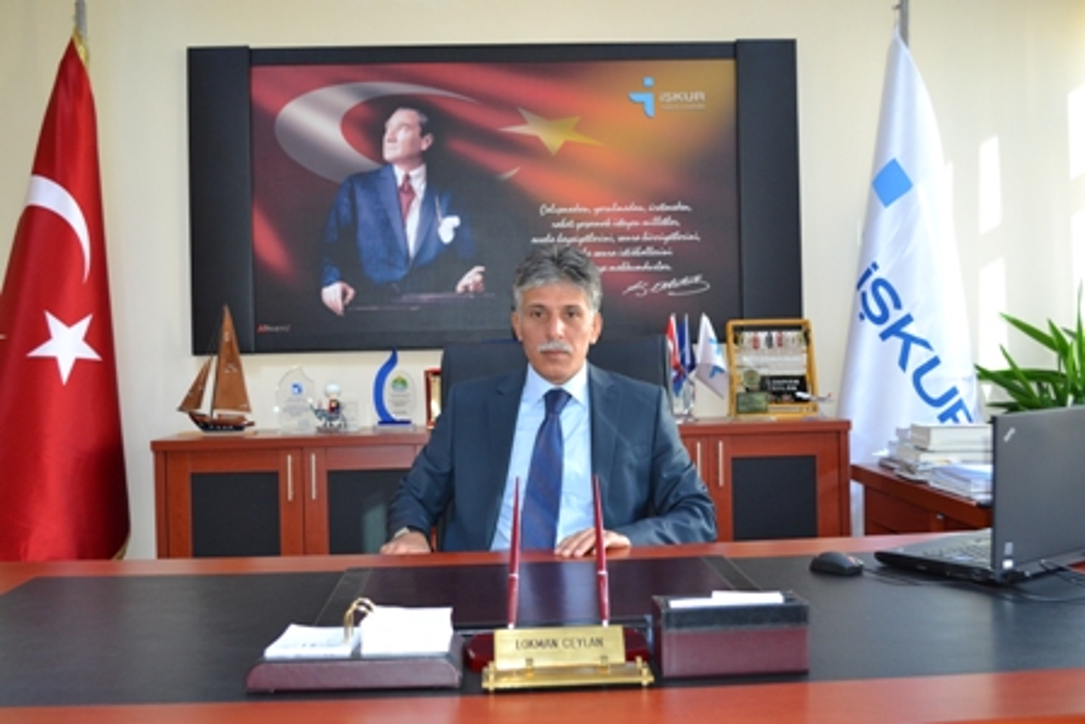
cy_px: 362
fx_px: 1085
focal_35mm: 36
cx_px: 542
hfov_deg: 53.1
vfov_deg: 36.9
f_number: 4
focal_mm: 24
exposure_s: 1/60
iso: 900
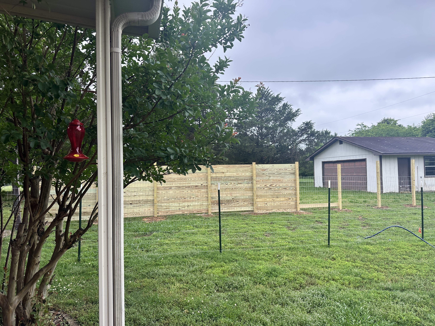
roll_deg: +1.2
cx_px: 218
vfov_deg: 56.8
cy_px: 163
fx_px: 302
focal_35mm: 24
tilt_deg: +1.7
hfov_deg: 71.6
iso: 80
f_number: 1.78
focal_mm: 6.86
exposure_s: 1/498
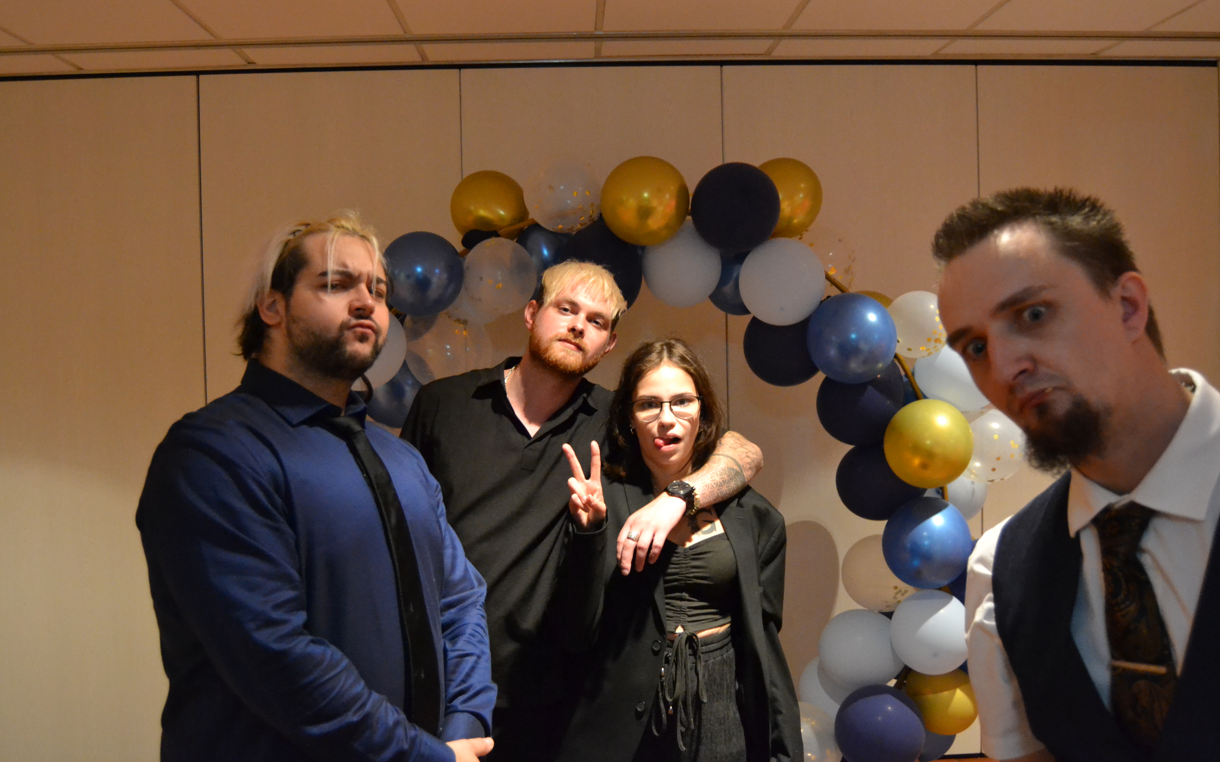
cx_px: 612
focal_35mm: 31
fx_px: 1031
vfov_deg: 40.6
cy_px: 371
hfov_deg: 61.2
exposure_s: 1/40
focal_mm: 20
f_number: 3.5
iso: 3200
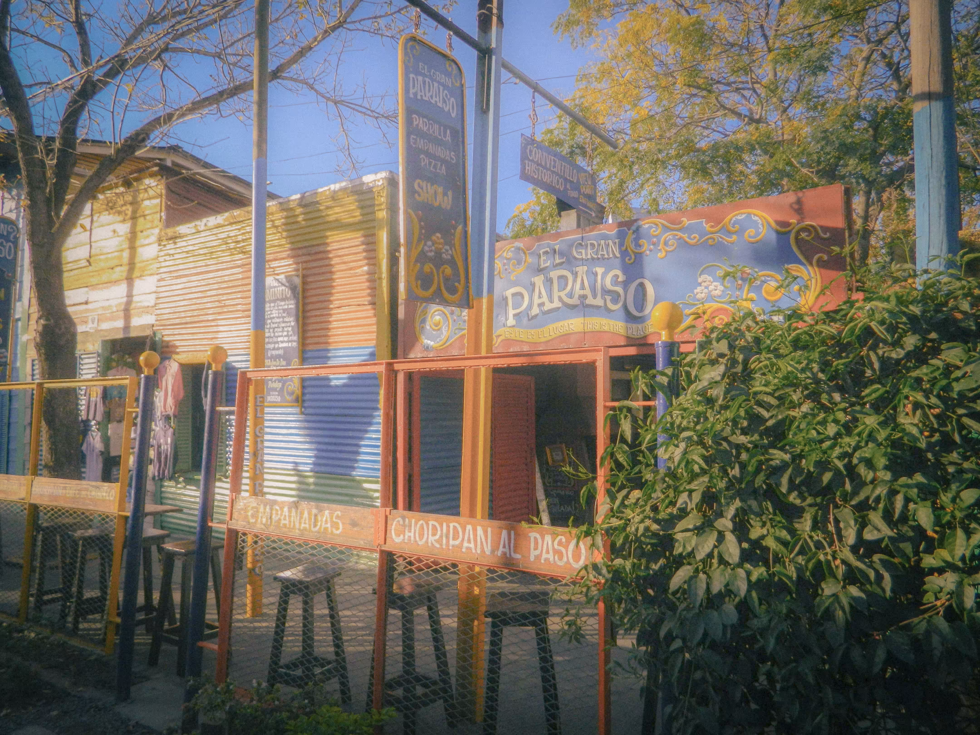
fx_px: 708
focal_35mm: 25
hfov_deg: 69.4
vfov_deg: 54.9
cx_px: 490
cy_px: 368
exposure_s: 1/200
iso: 200
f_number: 8.7
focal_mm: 4.5
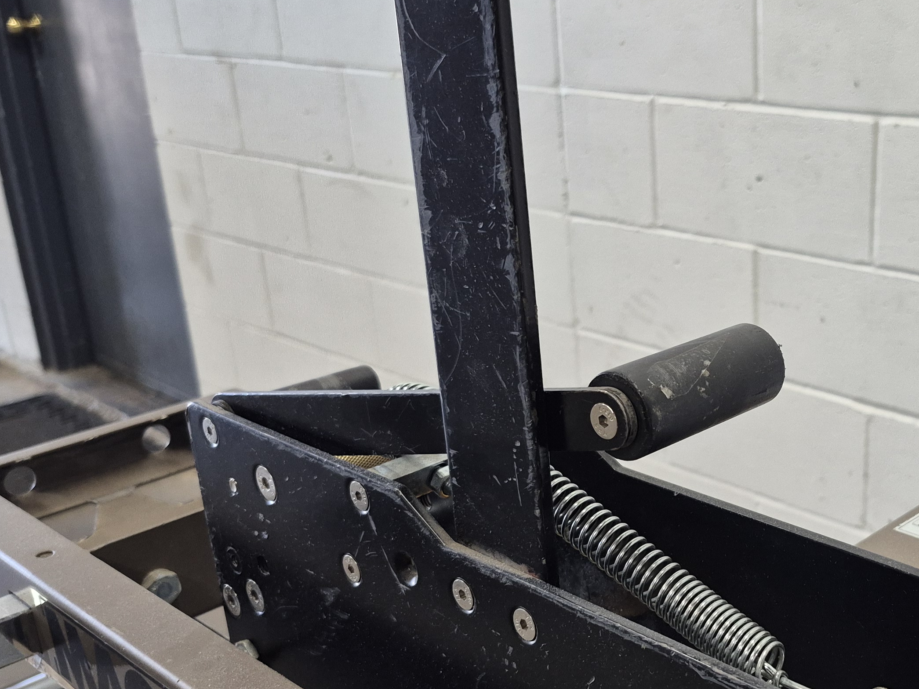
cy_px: 400
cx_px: 732
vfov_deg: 32.8
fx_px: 1168
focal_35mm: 44
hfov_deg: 41.2
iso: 200
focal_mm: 5.4
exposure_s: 1/120
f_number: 1.8
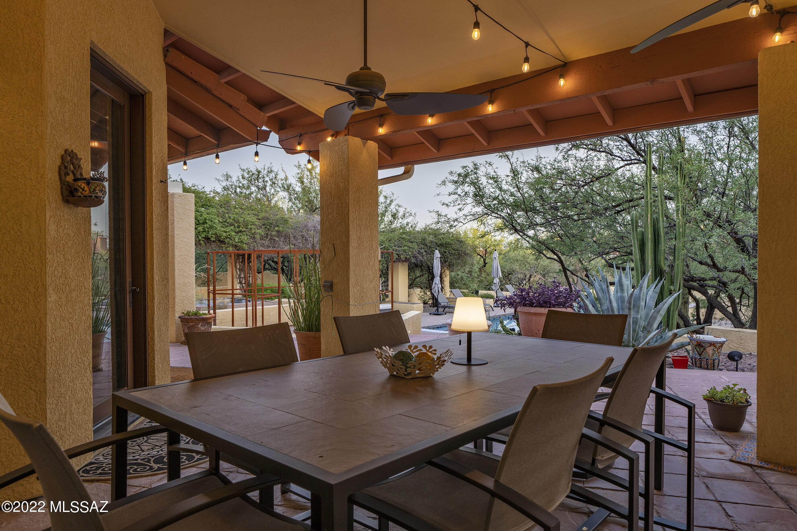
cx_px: 398
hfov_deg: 78.6
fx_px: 487
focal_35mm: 22
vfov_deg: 57.2
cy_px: 266
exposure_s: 1/10
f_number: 7.1
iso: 200
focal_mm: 22
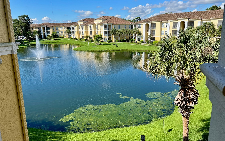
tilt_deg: -13.2
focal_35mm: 28
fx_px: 172
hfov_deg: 66.5
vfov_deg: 44.5
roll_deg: +0.9
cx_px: 111
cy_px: 67
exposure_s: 1/3460
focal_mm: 5.7
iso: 50
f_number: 1.5
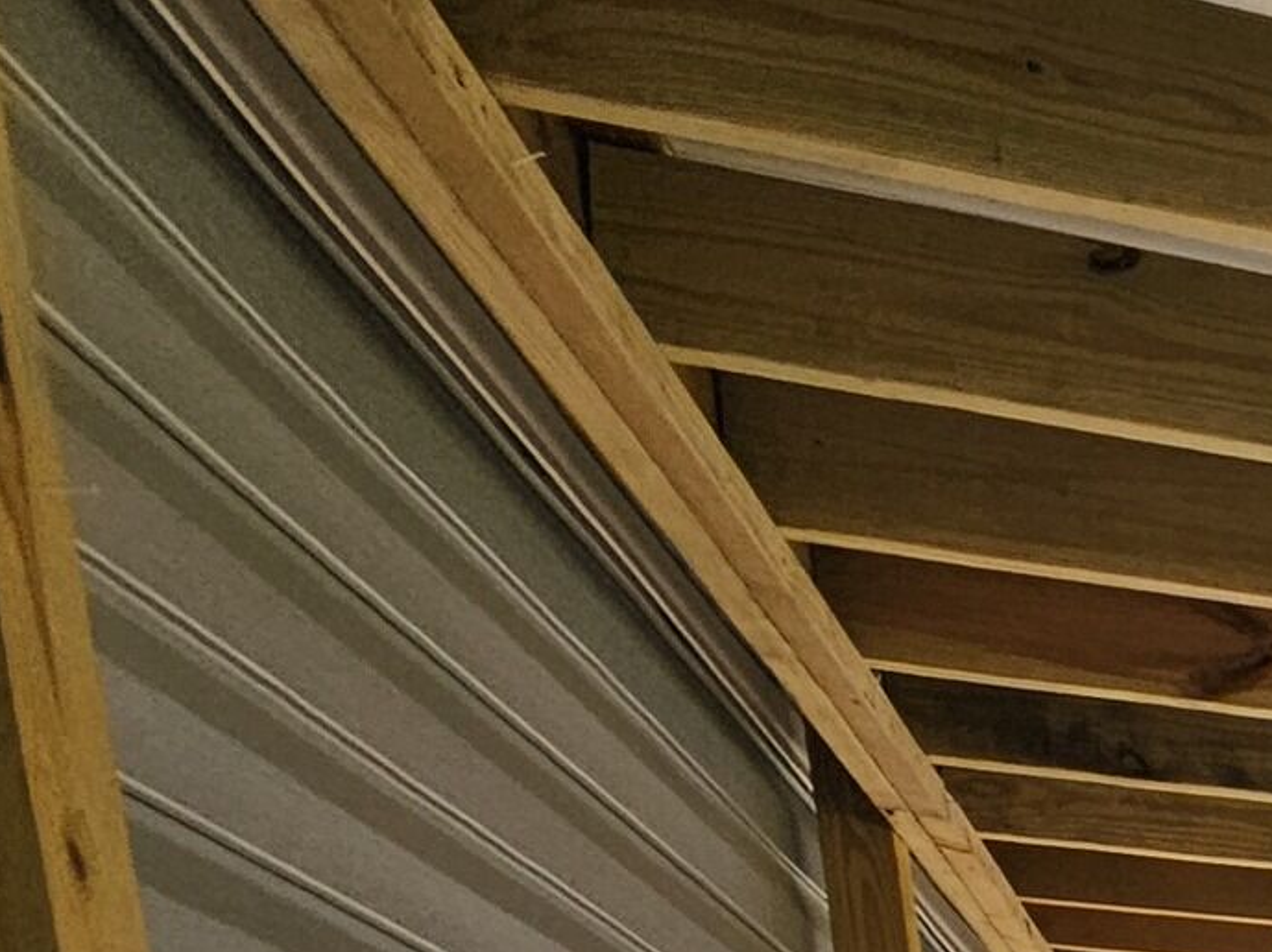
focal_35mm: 58
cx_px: 2444
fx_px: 2130
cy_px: 1858
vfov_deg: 18.1
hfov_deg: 20.1
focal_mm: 2.2
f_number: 2.2
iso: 50
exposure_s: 1/161
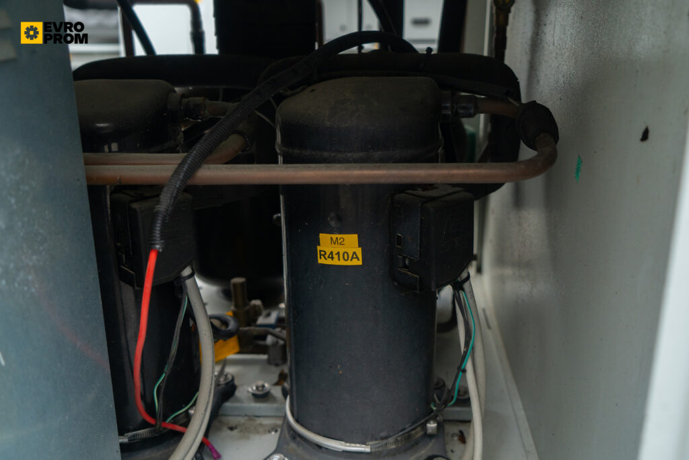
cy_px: 230
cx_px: 344
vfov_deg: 38.9
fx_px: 651
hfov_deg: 55.8
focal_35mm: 34
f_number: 4
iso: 1000
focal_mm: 34
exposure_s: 1/50
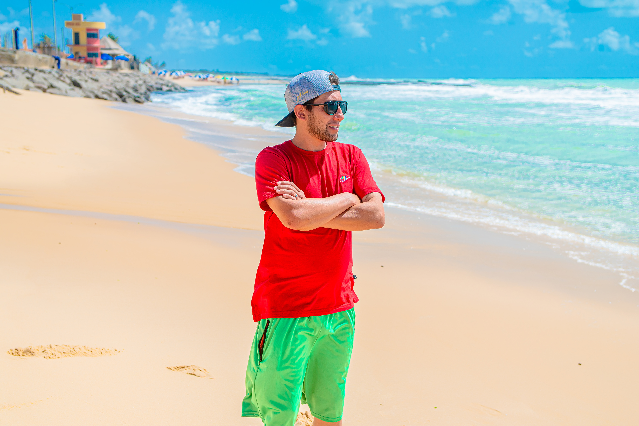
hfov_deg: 40.0
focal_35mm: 50
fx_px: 879
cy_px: 213
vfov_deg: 27.3
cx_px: 320
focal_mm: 33
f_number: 3.5
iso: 100
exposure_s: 1/1000
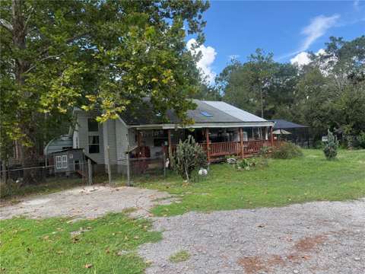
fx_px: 253
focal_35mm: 24
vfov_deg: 56.8
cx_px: 182
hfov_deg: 71.6
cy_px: 137
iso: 100
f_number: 1.78
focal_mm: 6.76
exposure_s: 1/967
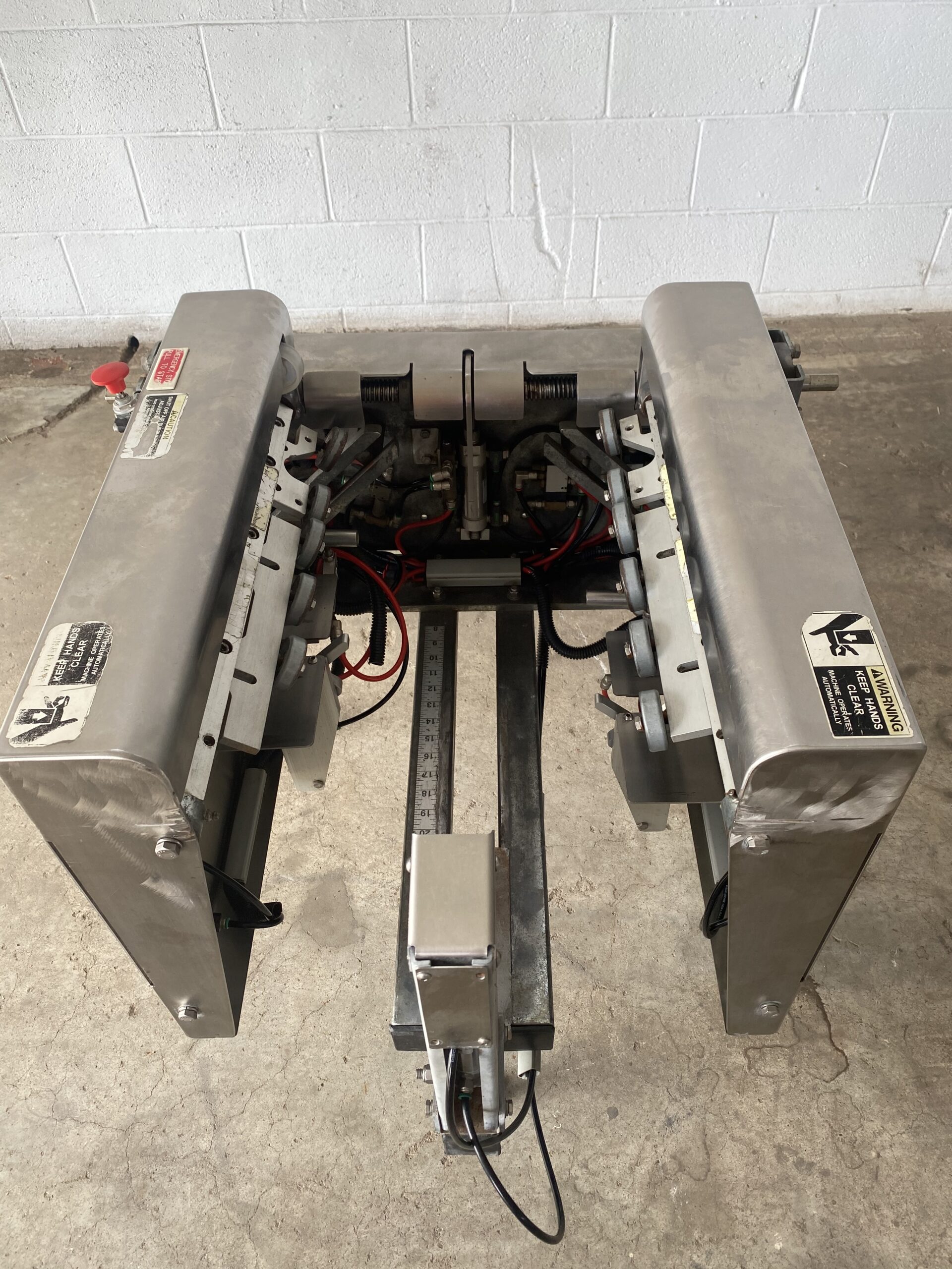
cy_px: 634
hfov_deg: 53.1
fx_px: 953
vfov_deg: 67.3
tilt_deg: -47.8
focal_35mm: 26
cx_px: 476
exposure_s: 1/173
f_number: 1.8
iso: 32
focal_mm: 4.25
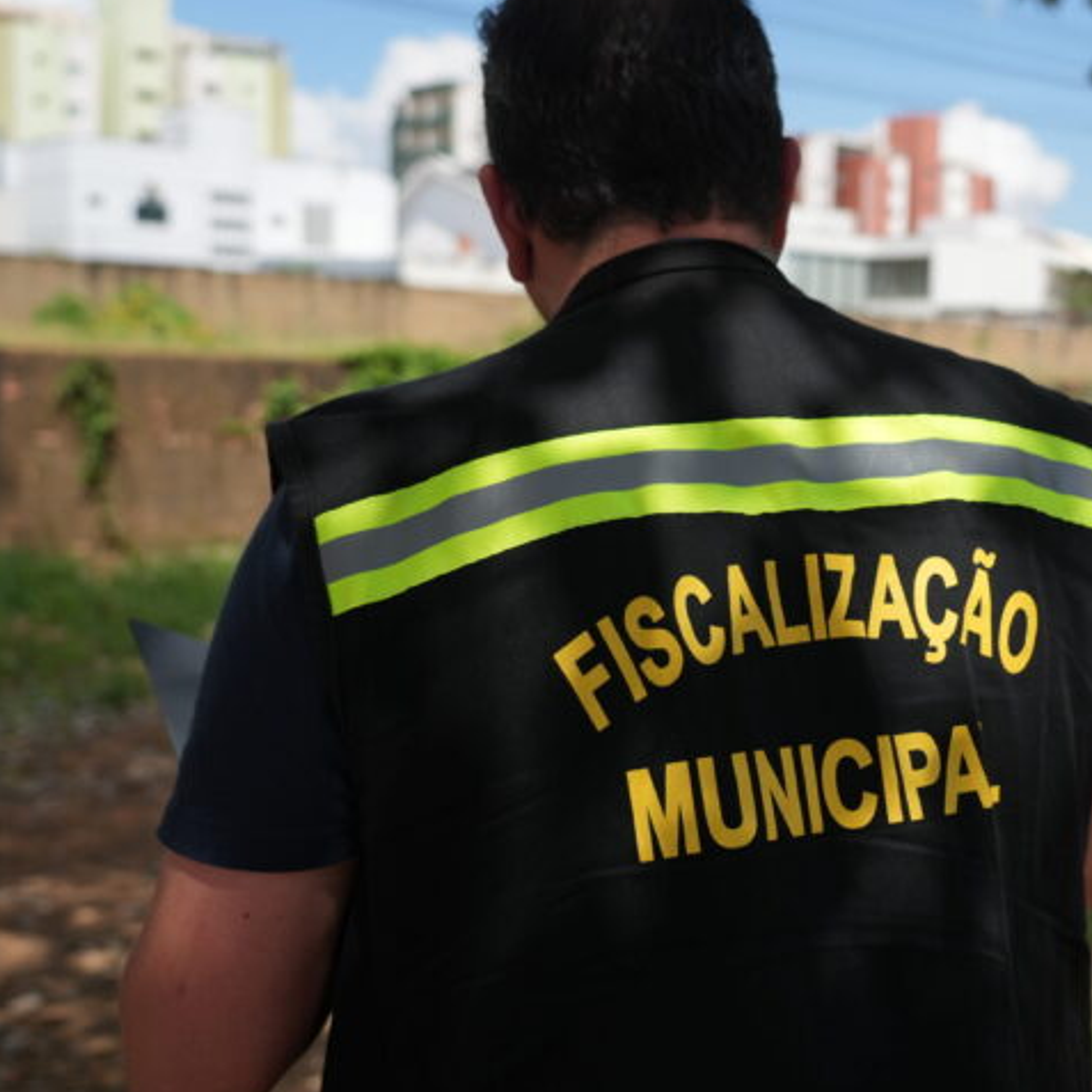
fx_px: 1677
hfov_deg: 35.4
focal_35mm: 47
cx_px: 799
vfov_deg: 36.0
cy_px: 500
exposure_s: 1/2000
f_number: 4
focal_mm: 33
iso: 200
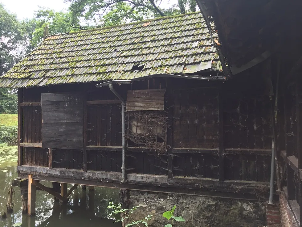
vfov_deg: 48.2
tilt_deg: +2.8
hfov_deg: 61.7
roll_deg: -1.4
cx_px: 151
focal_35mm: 29
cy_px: 114
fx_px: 253
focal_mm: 4.15
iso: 32
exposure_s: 1/218
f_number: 2.2
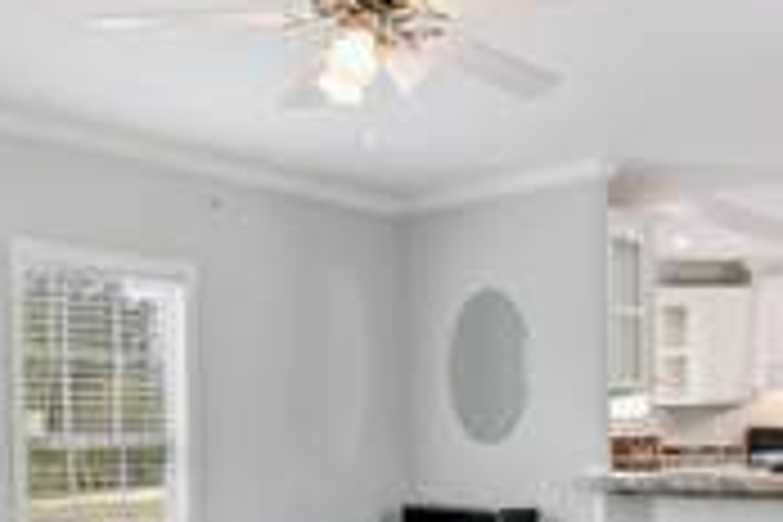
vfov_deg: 27.8
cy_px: 446
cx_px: 464
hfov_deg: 41.7
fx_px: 1022
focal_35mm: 47
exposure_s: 1/13
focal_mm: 17
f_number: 8
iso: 250
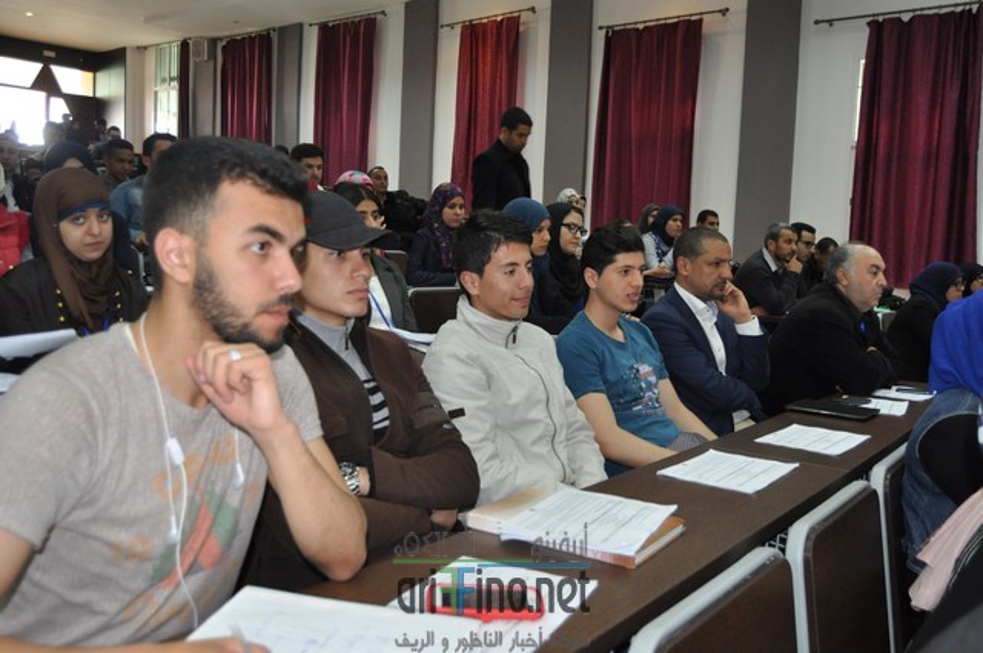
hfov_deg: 62.0
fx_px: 818
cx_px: 492
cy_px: 326
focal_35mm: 30
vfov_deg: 43.5
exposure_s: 1/60
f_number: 3.5
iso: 800
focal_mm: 20
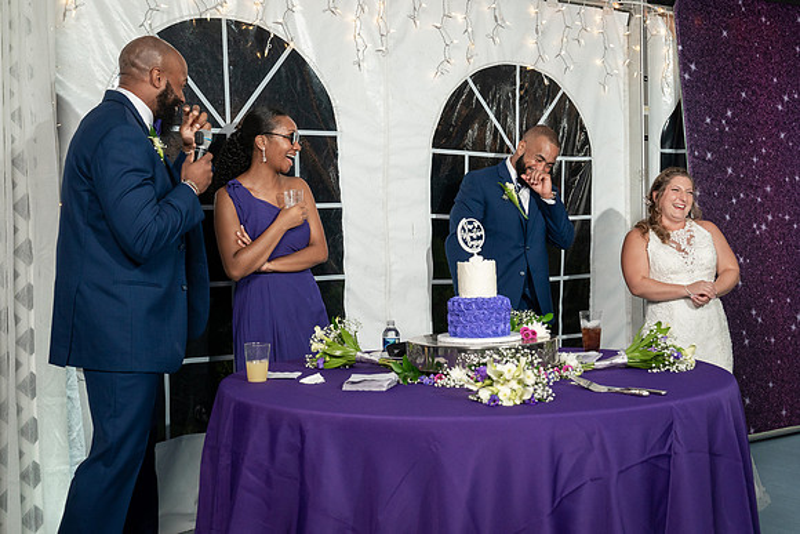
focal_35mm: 44
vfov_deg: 30.8
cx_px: 400
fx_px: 969
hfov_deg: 44.9
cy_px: 267
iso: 1600
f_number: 5.6
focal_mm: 43
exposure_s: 1/200
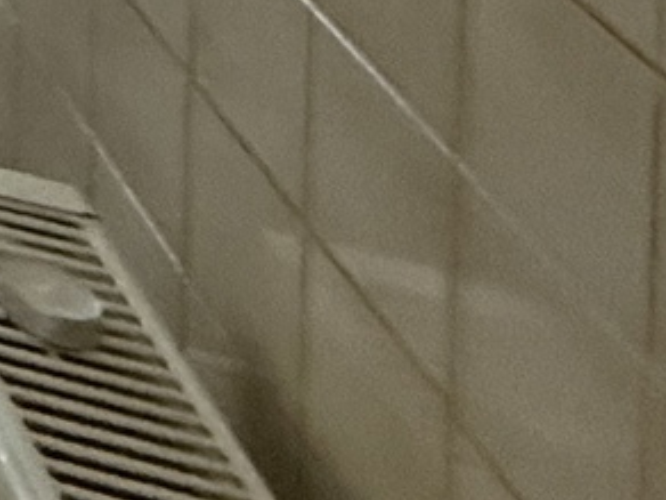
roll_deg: -0.2
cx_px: -1423
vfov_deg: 10.1
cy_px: -1121
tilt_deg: -0.5
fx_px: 1770
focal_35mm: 92
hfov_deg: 10.9
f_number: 2.2
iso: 250
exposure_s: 1/50
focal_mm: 2.22
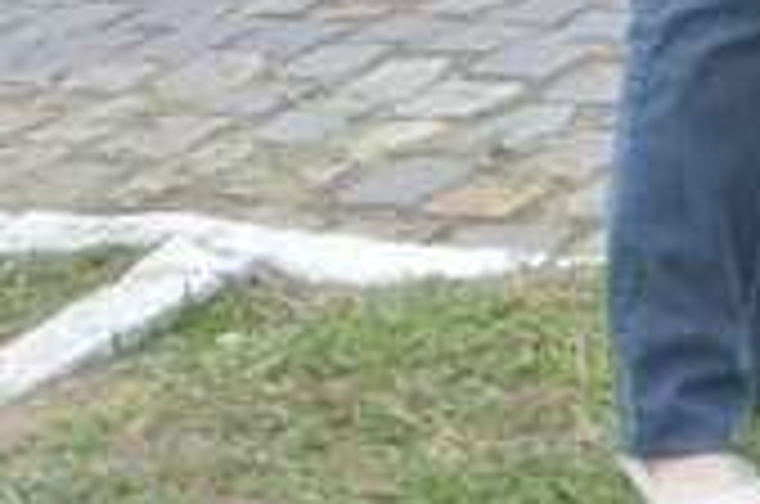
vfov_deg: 7.5
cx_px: 2159
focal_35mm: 182
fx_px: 3835
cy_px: -7
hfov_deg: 9.3
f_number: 25
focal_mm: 20
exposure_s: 1/20
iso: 200
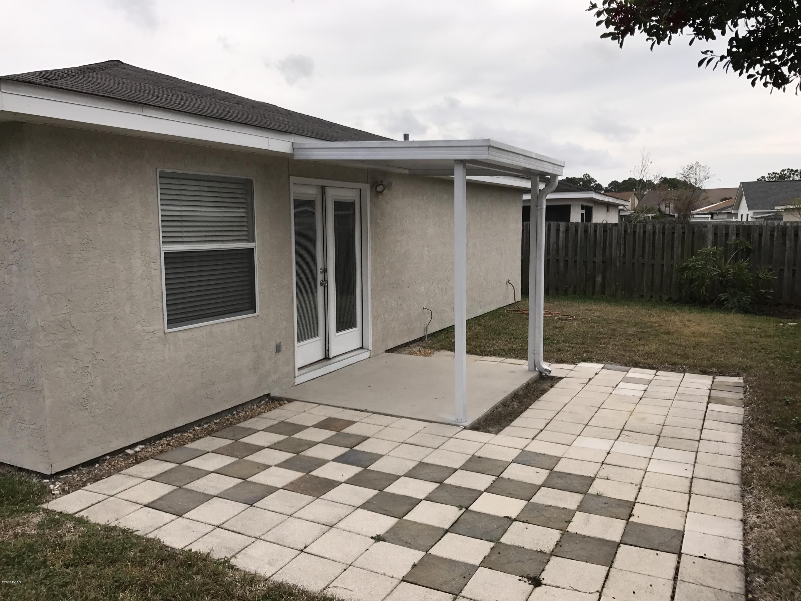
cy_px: 300
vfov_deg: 49.7
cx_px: 400
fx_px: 648
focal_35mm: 28
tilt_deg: -6.7
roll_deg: +0.1
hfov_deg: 63.4
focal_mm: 3.99
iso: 20
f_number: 1.8
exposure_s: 1/2740
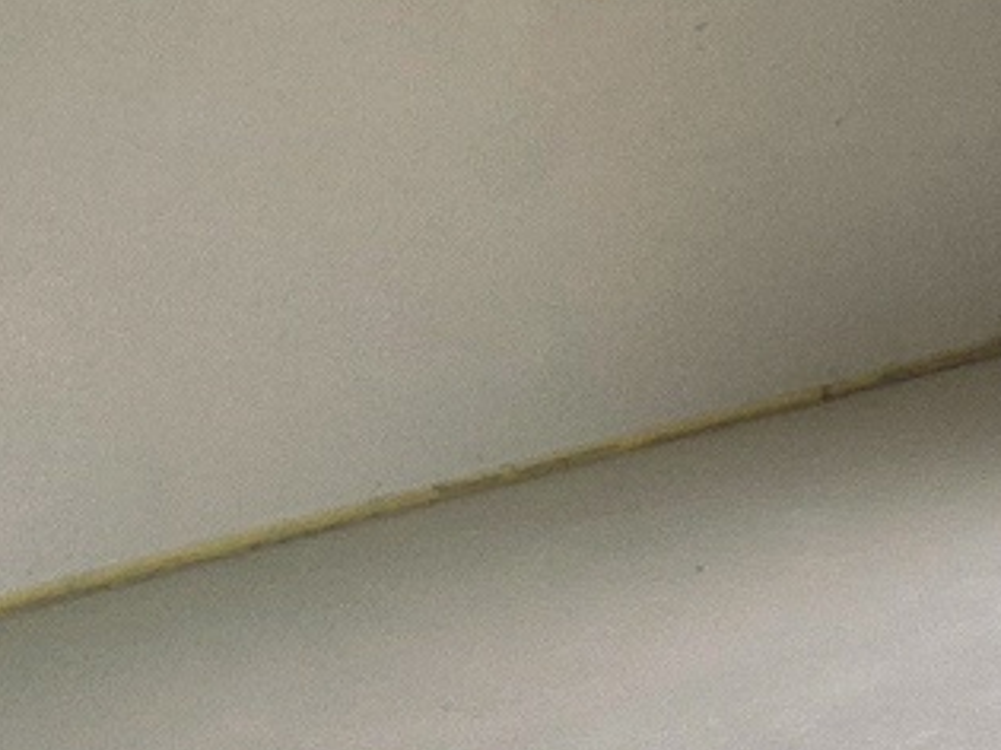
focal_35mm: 66
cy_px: -194
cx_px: 1926
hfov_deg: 19.4
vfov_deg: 20.5
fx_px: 1908
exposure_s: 1/50
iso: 80
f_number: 2.2
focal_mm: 2.2
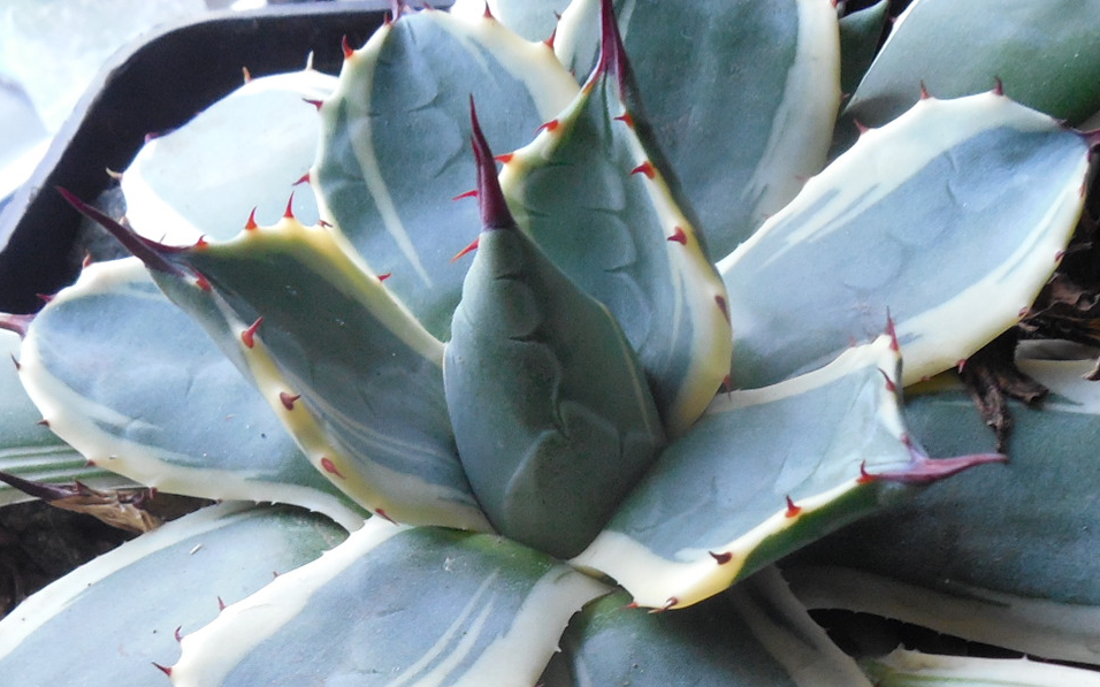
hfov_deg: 36.9
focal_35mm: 55
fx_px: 1648
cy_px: 625
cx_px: 549
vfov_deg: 22.9
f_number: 3.6
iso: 400
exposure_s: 1/25
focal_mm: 5.6
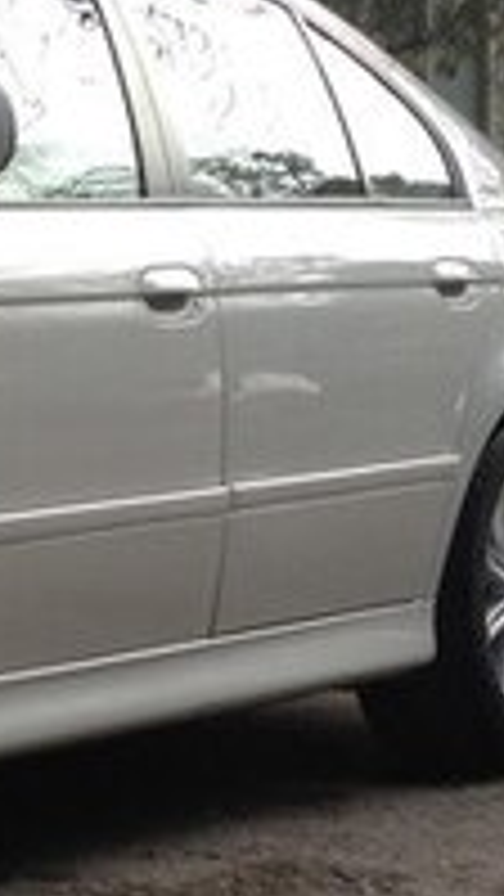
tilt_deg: -3.6
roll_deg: +2.9
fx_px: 2826
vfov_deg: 18.0
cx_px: -634
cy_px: 480
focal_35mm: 119
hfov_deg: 9.3
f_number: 2.4
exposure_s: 1/536
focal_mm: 4.12
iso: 50
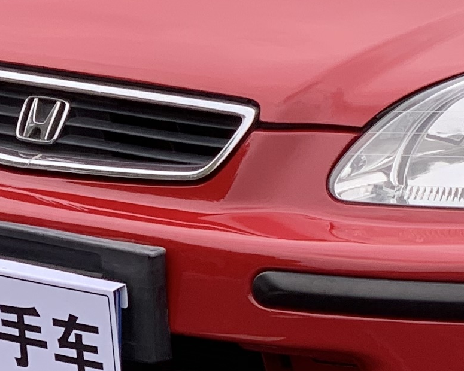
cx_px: 756
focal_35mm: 264
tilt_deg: -9.0
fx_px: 3625
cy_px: 45
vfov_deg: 5.9
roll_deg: -3.6
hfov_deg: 7.2
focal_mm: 6
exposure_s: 1/294
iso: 16
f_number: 2.4
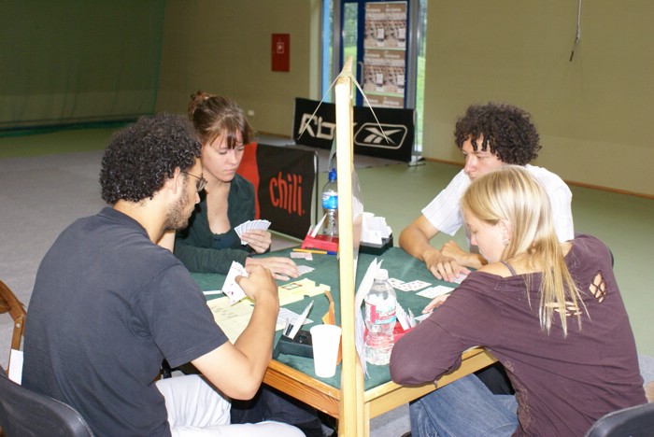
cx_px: 327
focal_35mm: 42
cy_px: 218
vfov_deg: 32.0
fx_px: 764
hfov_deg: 46.4
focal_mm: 28
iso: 800
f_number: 5.6
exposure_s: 1/30
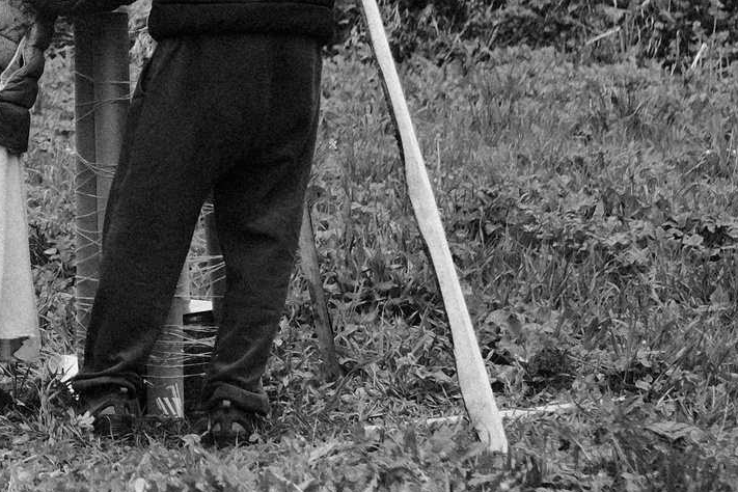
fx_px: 5535
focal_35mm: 270
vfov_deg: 5.1
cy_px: -170
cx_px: -246
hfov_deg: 7.5
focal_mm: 50
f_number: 2
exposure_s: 1/600
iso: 640
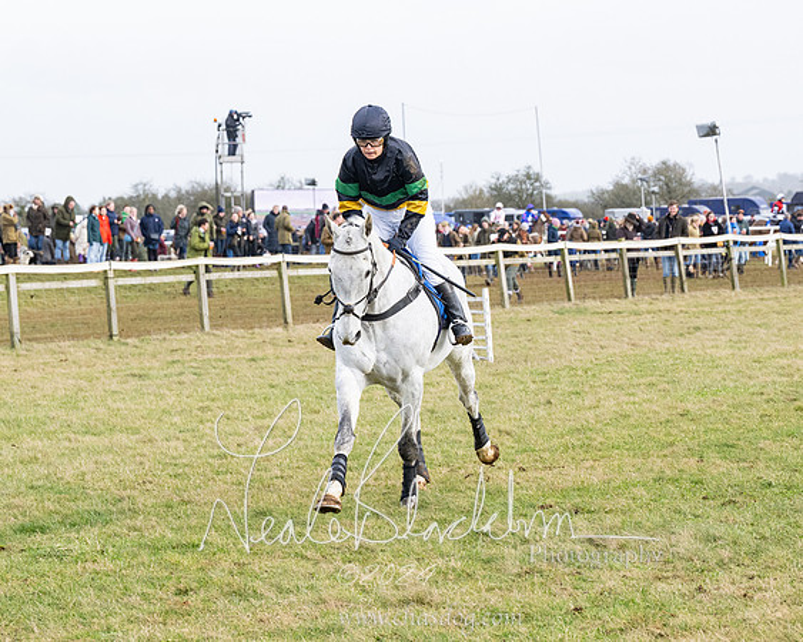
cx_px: 402
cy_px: 321
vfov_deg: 12.2
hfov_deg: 15.3
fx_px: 2998
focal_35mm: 126
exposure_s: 1/1250
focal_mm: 75
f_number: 5
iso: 800
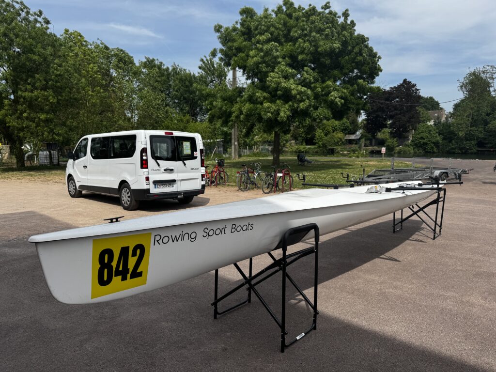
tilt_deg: -8.2
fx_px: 344
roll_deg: +0.5
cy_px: 186
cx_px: 248
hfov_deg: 71.6
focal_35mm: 24
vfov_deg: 56.8
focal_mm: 6.76
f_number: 1.78
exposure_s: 1/4310
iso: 80
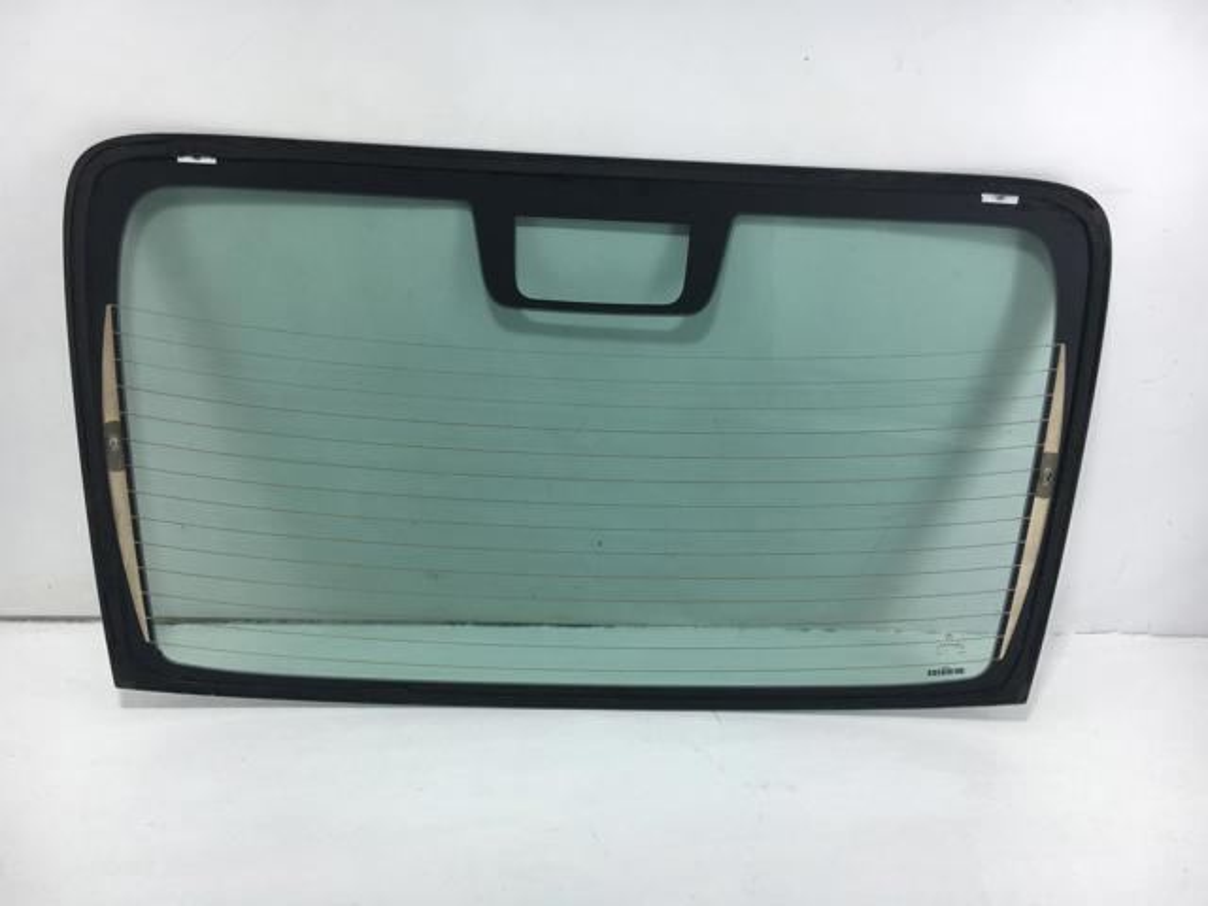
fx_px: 1012
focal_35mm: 29
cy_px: 453
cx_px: 604
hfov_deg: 61.7
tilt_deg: -27.1
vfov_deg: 48.2
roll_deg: -3.1
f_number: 2.2
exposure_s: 1/250
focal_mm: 4.15
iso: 25
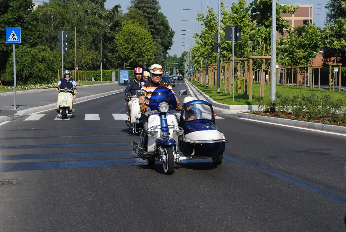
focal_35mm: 82
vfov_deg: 16.6
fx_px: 794
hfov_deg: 24.6
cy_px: 116
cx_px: 173
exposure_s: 1/250
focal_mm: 55
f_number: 8
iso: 100
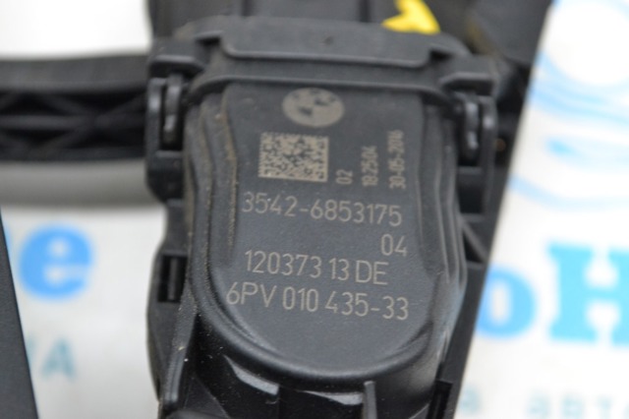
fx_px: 1441
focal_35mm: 82
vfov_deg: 16.5
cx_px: 314
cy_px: 210
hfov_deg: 24.6
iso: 1400
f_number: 5.6
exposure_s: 1/60
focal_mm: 55
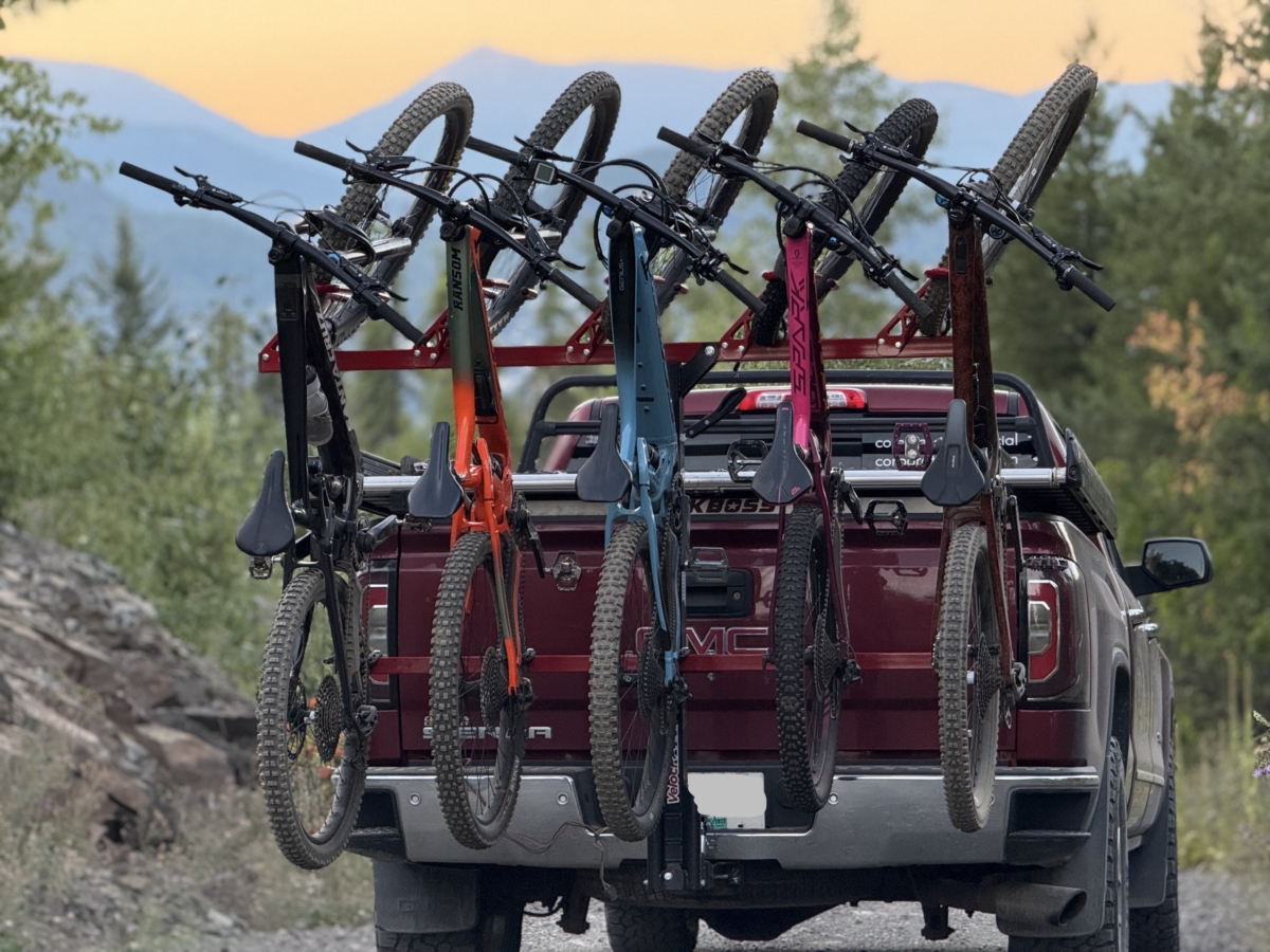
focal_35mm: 120
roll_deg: +0.5
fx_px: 4403
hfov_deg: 16.4
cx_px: 635
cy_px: 476
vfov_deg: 12.3
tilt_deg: -2.9
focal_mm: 15.66
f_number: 2.8
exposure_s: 1/99
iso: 320
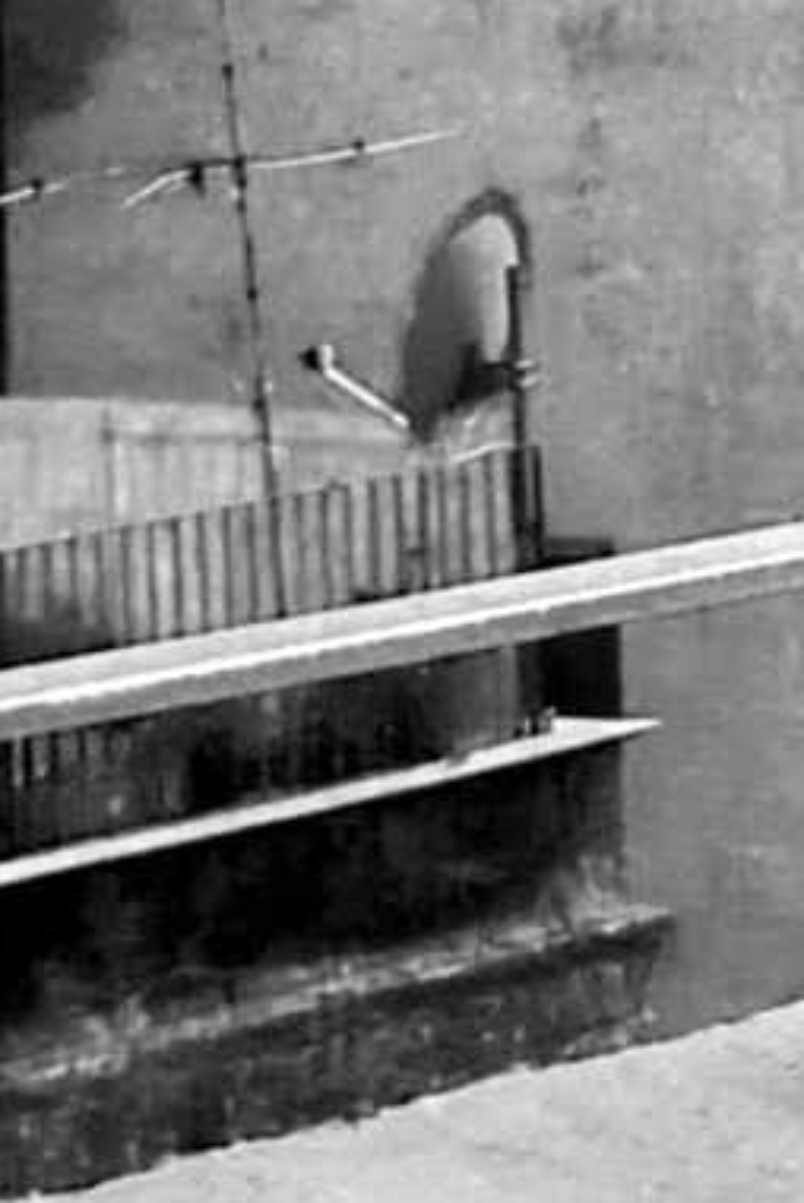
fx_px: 9830
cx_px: 3210
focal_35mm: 294
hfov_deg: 4.3
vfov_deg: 6.8
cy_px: -1023
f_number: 9
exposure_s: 1/320
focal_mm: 6.9
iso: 80
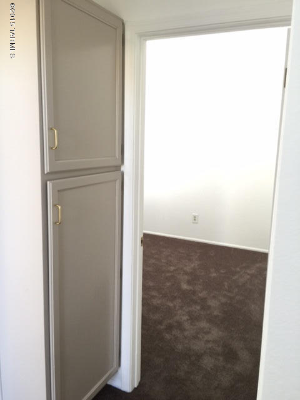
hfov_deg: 48.2
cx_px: 150
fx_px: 335
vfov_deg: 61.7
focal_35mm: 29
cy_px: 200
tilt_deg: -9.1
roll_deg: -2.3
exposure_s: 1/15
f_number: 2.2
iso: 64
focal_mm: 4.15
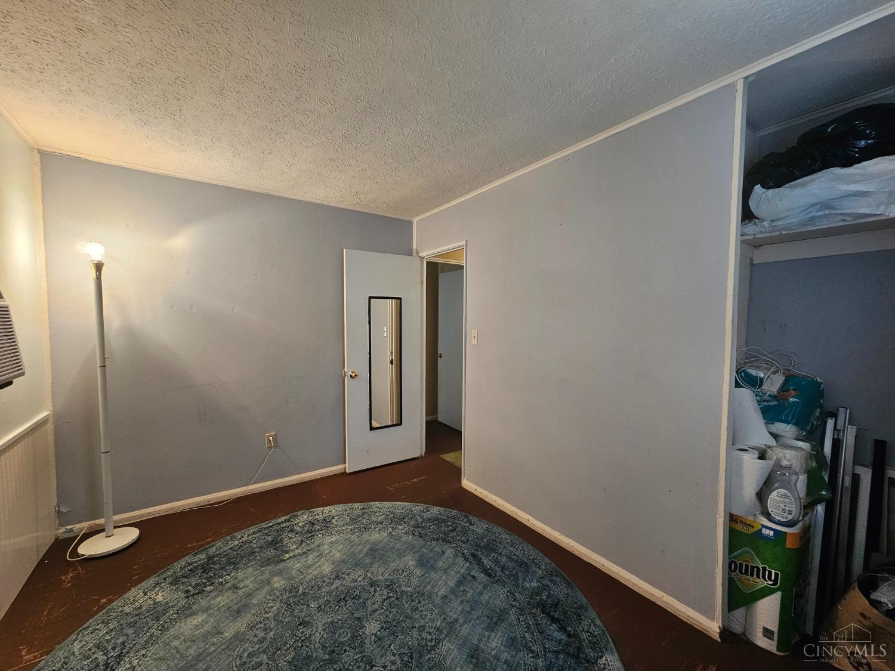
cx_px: 448
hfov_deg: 106.2
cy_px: 336
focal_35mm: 13
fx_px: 336
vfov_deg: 89.9
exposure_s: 1/60
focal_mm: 2.2
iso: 100
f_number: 2.2
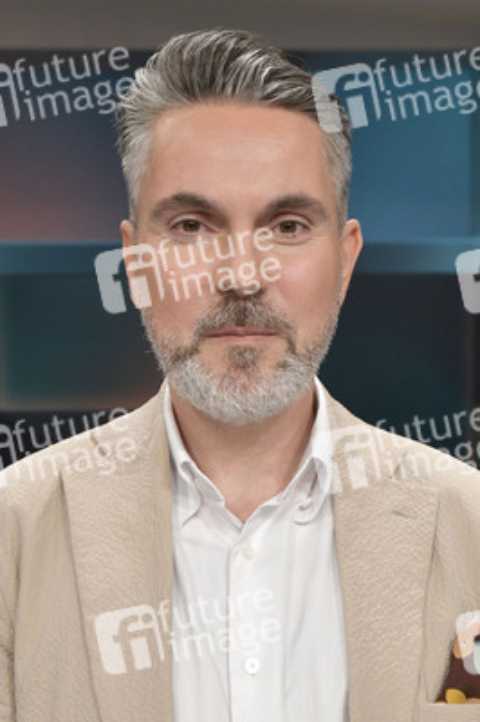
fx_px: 962
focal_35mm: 48
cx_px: 240
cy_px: 361
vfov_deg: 41.1
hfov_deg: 28.0
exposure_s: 1/200
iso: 2500
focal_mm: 48
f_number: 5.6
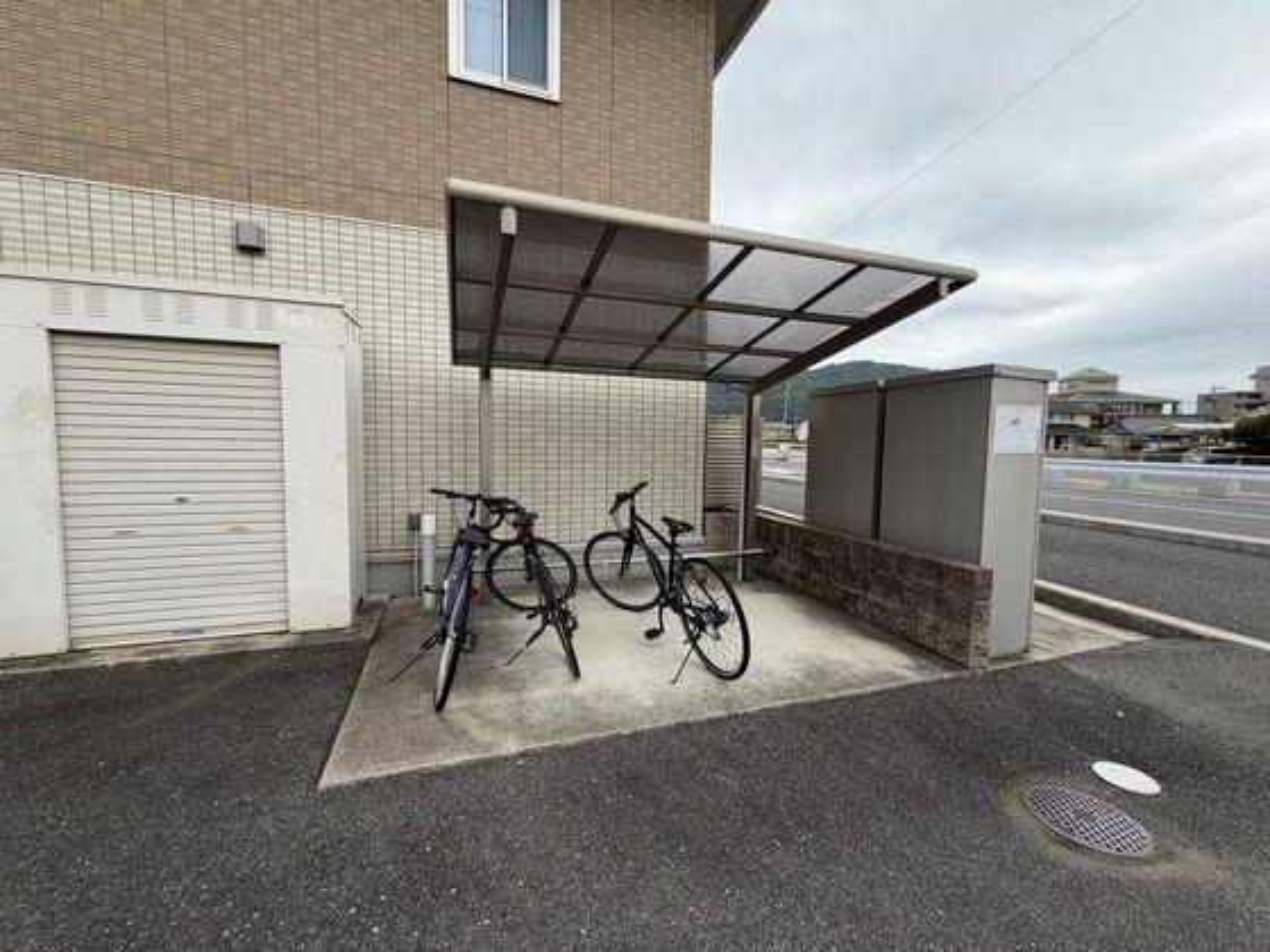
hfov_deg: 102.1
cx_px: 635
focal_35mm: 14
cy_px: 476
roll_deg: -0.4
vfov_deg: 85.7
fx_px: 514
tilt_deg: -1.6
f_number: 2.2
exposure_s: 1/183
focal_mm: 2.22
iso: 40
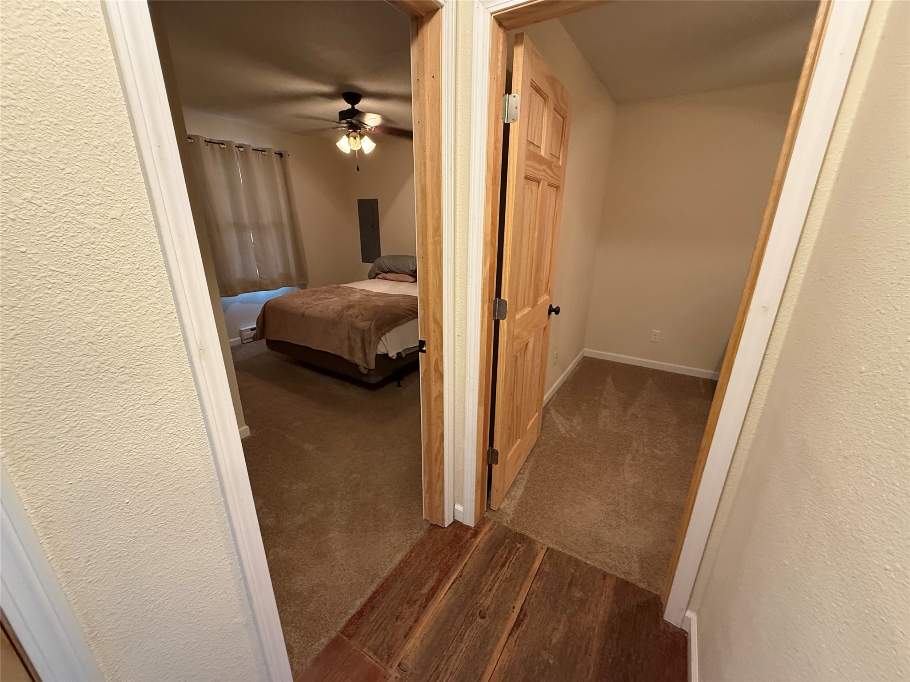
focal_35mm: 14
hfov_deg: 102.1
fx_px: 368
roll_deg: -0.3
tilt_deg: -17.7
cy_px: 341
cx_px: 455
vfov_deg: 85.7
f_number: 2.2
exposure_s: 1/60
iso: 500
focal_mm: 2.22
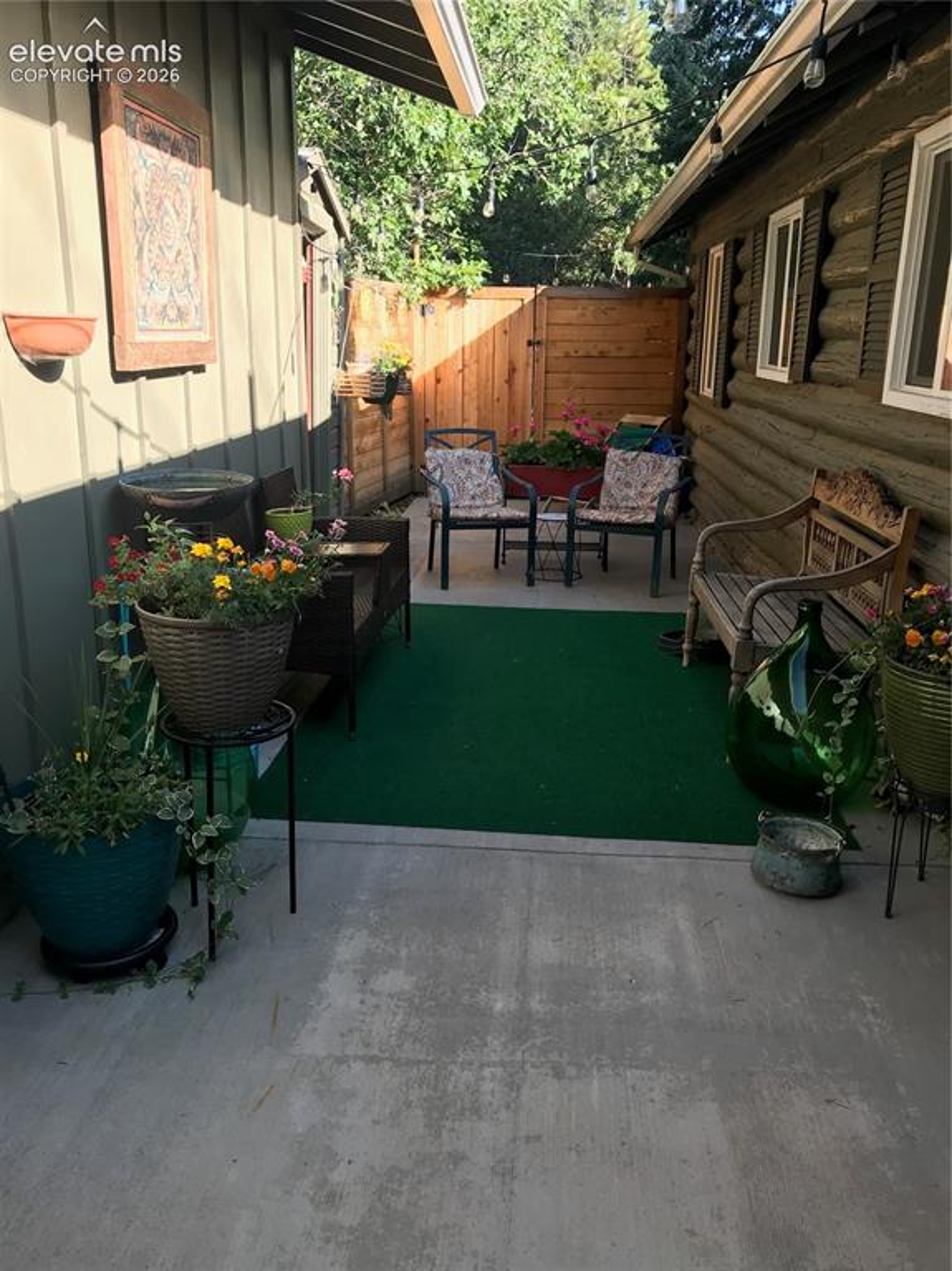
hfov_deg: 49.7
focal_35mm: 28
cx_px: 476
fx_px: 1028
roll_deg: -2.3
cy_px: 636
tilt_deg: -14.3
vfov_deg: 63.5
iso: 20
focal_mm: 3.99
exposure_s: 1/246
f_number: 1.8
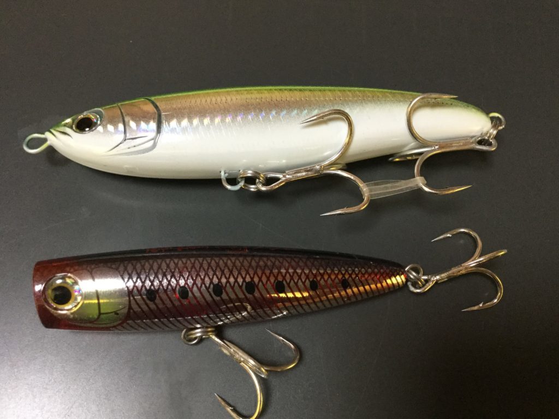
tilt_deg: -70.4
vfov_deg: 45.4
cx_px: 280
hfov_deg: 58.4
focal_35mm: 31
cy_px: 210
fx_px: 501
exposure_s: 1/30
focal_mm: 3.3
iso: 200
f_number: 2.4
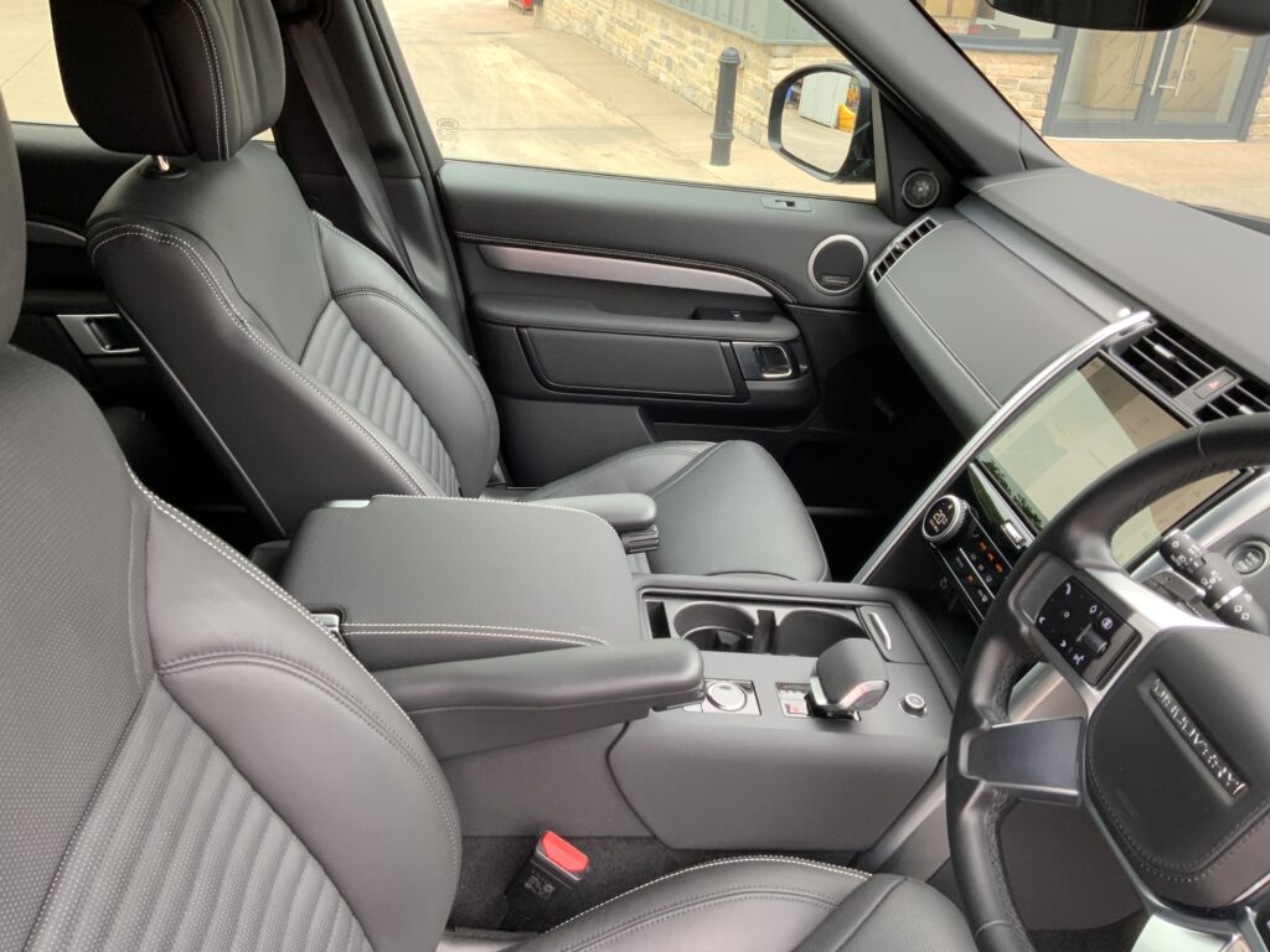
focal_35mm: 29
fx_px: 1064
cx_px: 635
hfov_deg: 61.7
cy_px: 476
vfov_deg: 48.2
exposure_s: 1/122
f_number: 1.8
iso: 40
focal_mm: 3
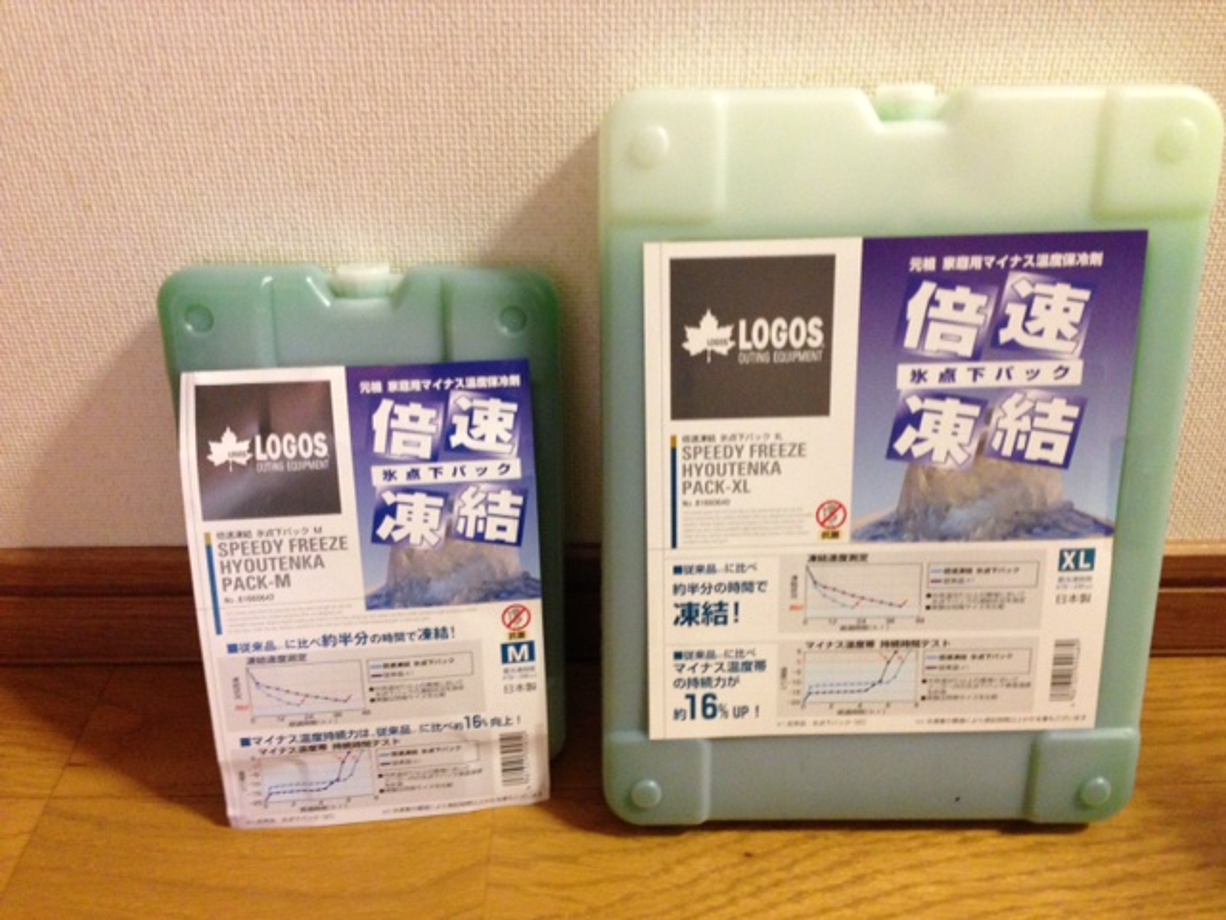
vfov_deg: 42.9
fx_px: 1169
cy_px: 460
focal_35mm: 33
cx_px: 613
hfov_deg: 55.4
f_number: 2.4
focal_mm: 4.13
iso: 320
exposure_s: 1/20
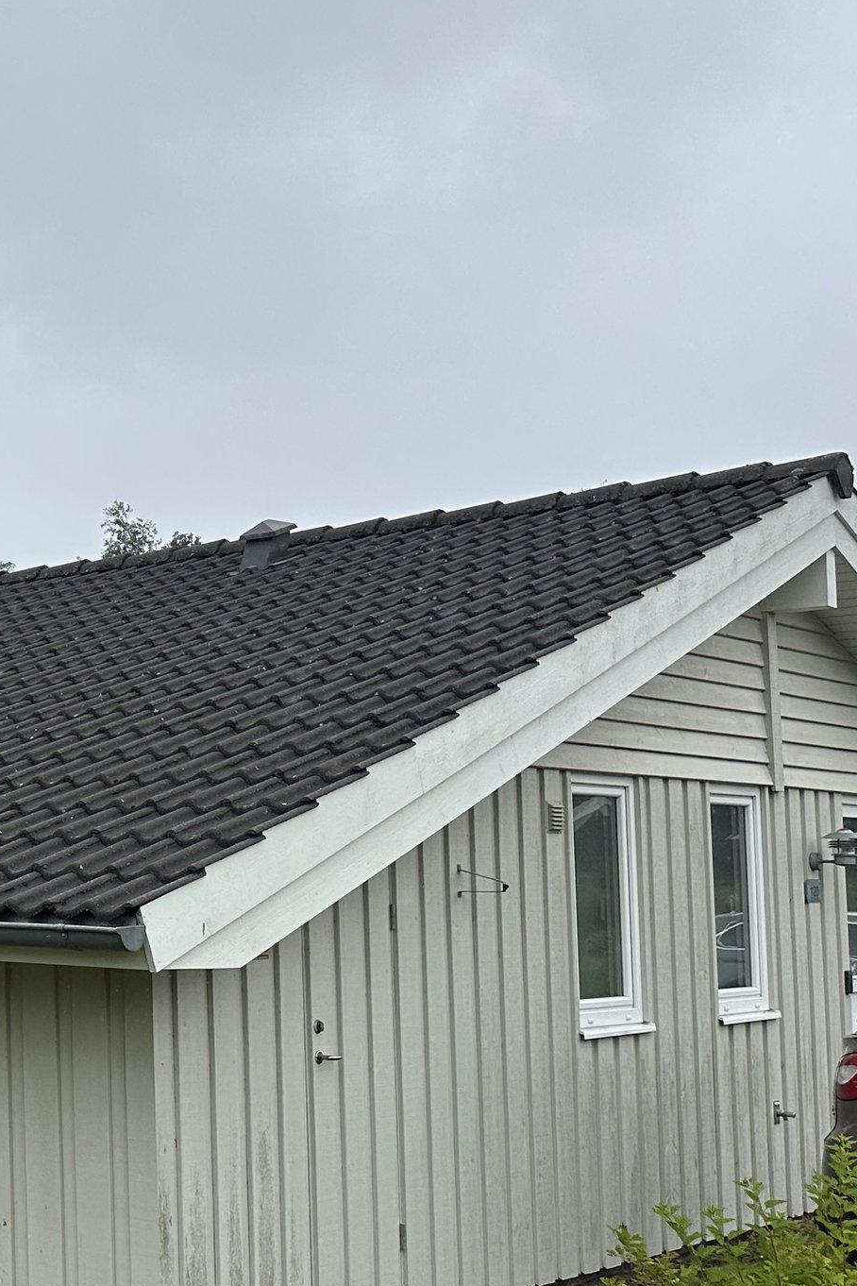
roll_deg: -0.8
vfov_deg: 36.2
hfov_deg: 20.8
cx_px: -438
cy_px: 704
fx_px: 1964
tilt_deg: +3.5
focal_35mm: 55
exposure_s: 1/3058
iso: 80
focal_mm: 6.86
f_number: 1.78
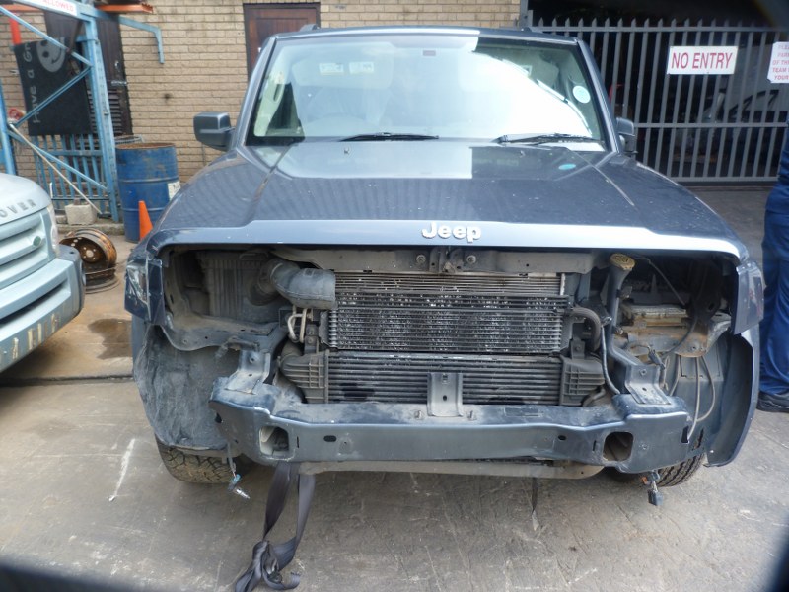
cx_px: 394
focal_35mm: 25
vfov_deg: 54.9
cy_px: 296
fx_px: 570
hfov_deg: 69.4
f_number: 2.8
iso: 80
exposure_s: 1/100
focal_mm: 4.5
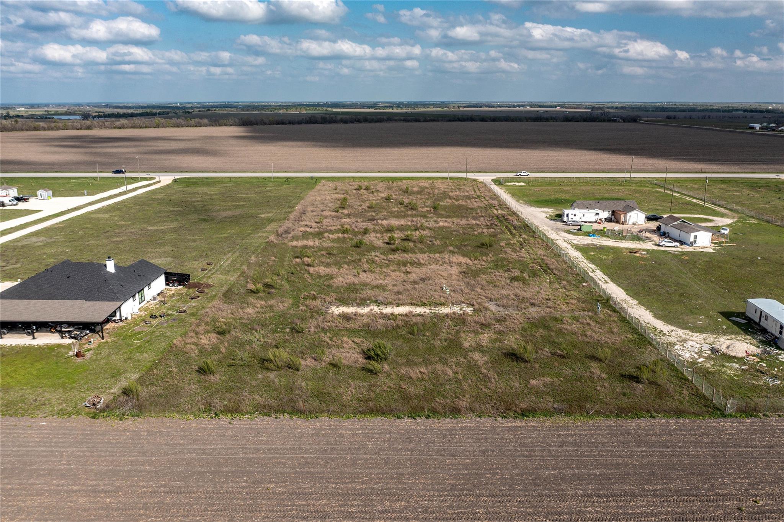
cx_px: 392
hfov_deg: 65.5
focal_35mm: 28
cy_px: 261
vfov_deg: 46.4
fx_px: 609
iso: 100
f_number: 5
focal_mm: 10.26
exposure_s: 1/320
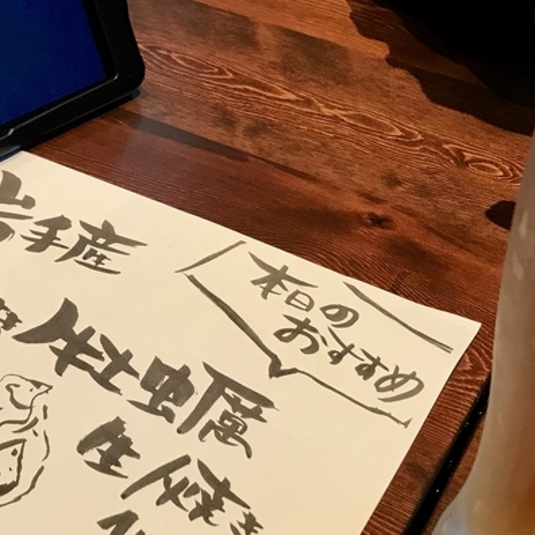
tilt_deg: -36.7
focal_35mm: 64
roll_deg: -5.1
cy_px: 254
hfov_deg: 26.6
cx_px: 157
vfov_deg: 26.9
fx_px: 1119
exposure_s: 1/17
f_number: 1.8
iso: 50
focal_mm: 3.99
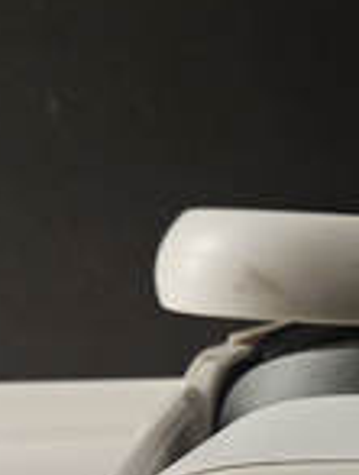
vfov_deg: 24.0
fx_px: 1074
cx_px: 529
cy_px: 456
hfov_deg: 17.2
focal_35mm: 78
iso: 640
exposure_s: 1/25
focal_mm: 5.4
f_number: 1.8
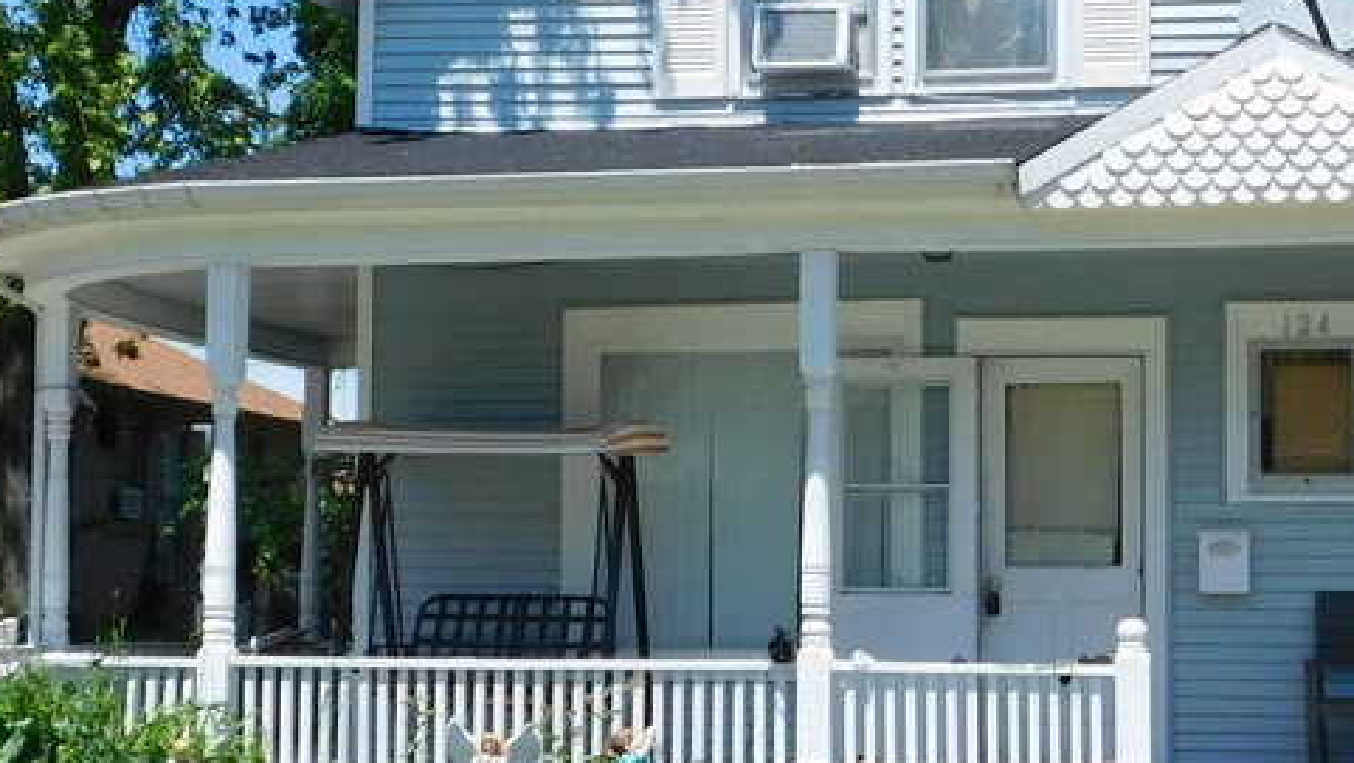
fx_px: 2694
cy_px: 445
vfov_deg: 16.1
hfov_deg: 28.1
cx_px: 814
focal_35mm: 75
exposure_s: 1/400
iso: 125
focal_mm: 4
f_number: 6
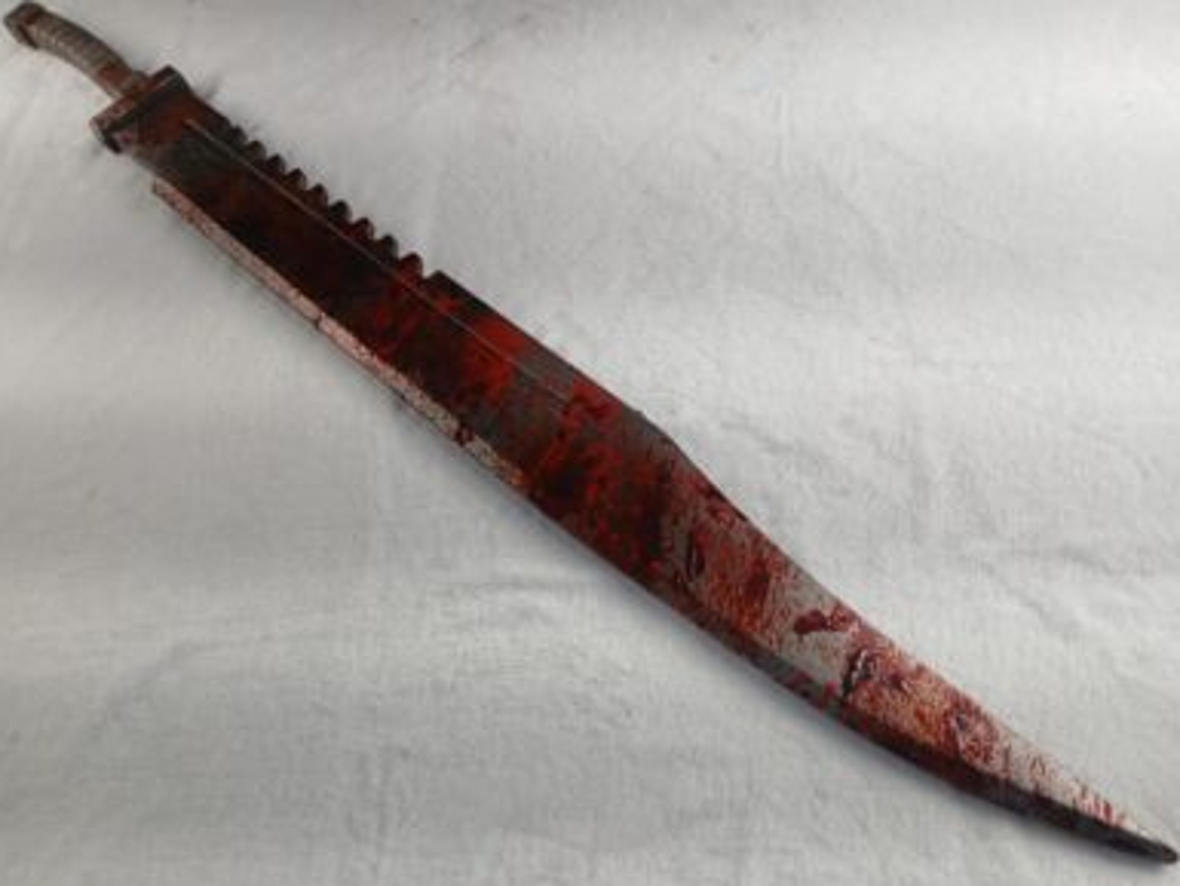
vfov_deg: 51.4
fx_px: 921
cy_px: 454
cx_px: 598
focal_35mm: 27
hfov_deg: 65.3
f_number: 1.8
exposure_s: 1/100
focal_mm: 3.98
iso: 32
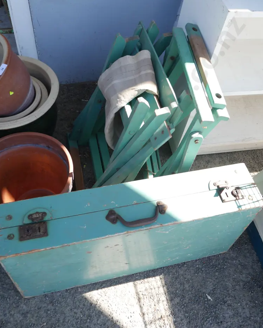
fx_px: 331
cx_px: 132
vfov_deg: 52.8
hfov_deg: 43.4
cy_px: 163
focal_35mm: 34
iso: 200
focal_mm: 16
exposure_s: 1/200
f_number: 4.5
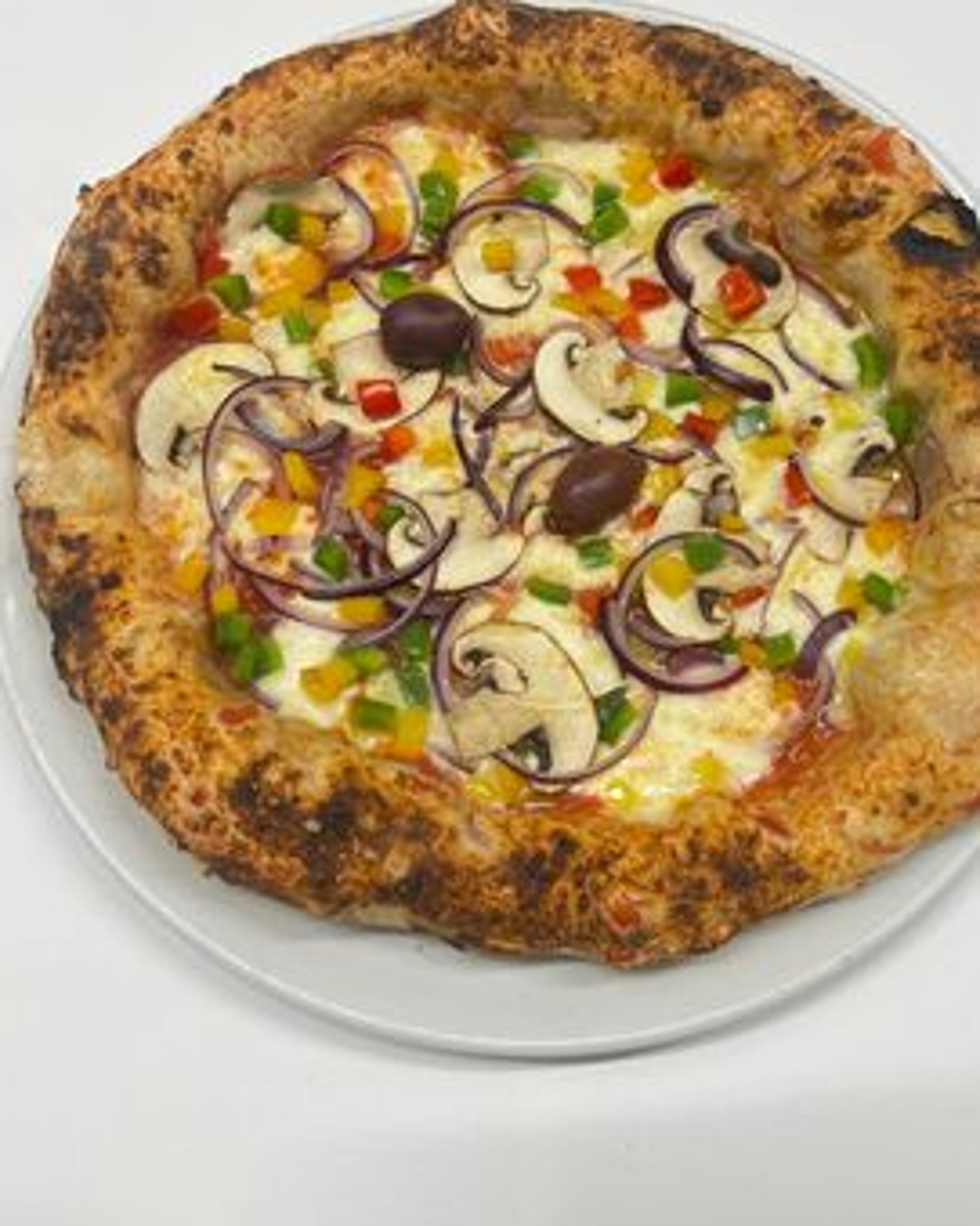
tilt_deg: -70.9
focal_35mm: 32
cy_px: 526
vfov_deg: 55.5
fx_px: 1161
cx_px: 539
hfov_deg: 45.7
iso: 100
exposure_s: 1/100
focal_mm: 5.7
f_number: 1.5
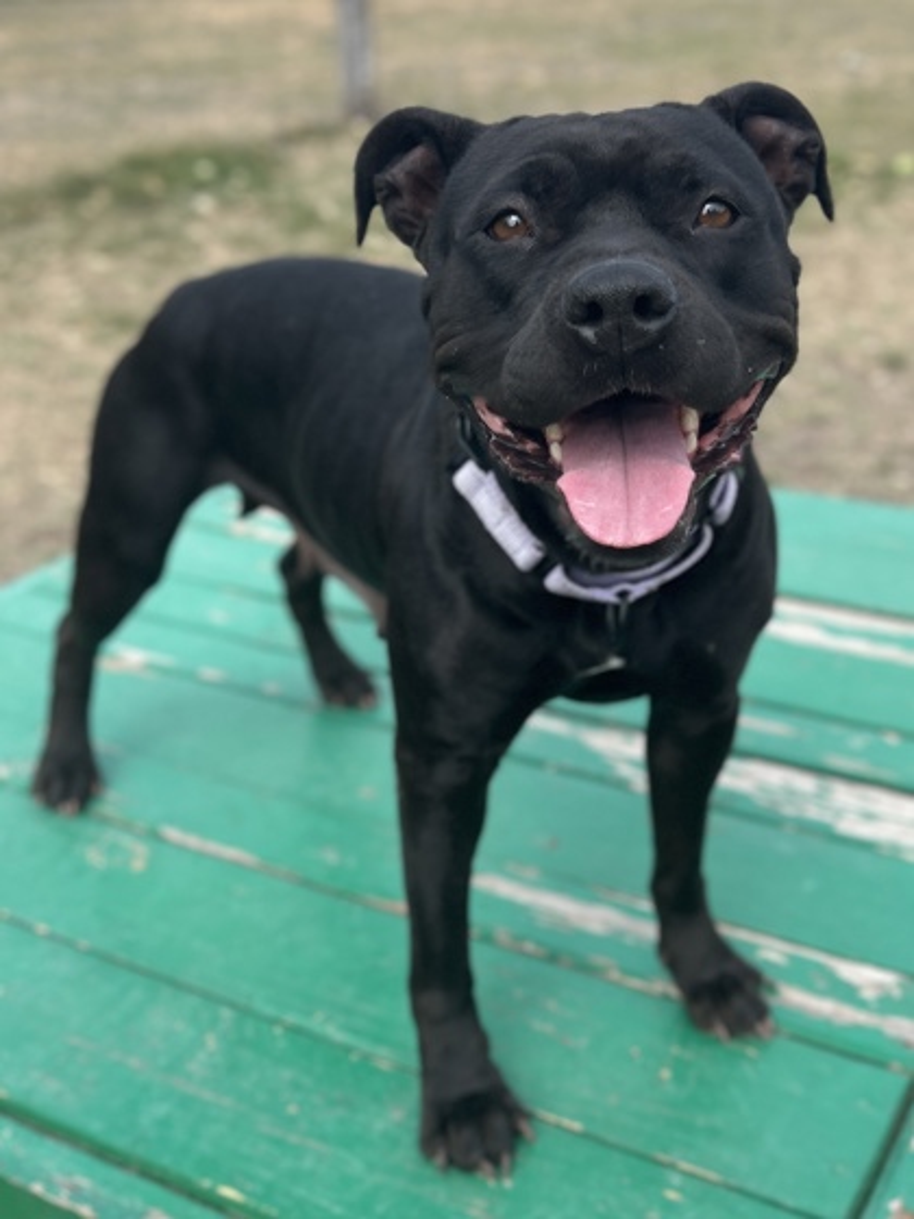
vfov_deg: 67.3
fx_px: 915
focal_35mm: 26
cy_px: 610
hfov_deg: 53.1
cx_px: 457
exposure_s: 1/1751
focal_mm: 5.7
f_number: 1.5
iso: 50
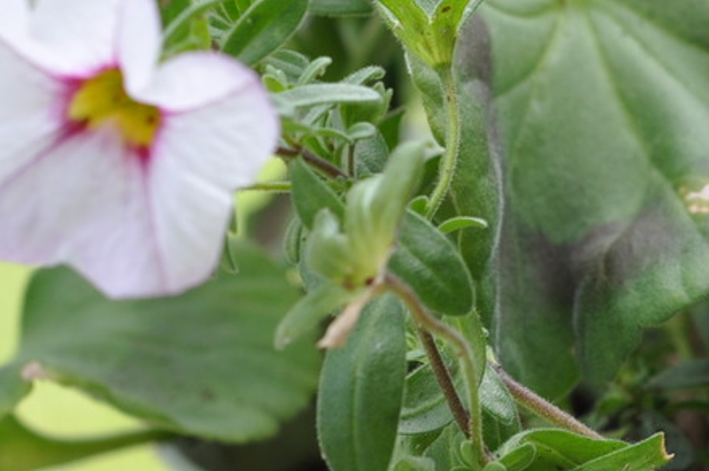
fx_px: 4287
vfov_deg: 6.3
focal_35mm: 218
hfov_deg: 9.3
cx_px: 812
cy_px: -3
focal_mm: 50
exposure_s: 1/160
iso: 200
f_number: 6.3
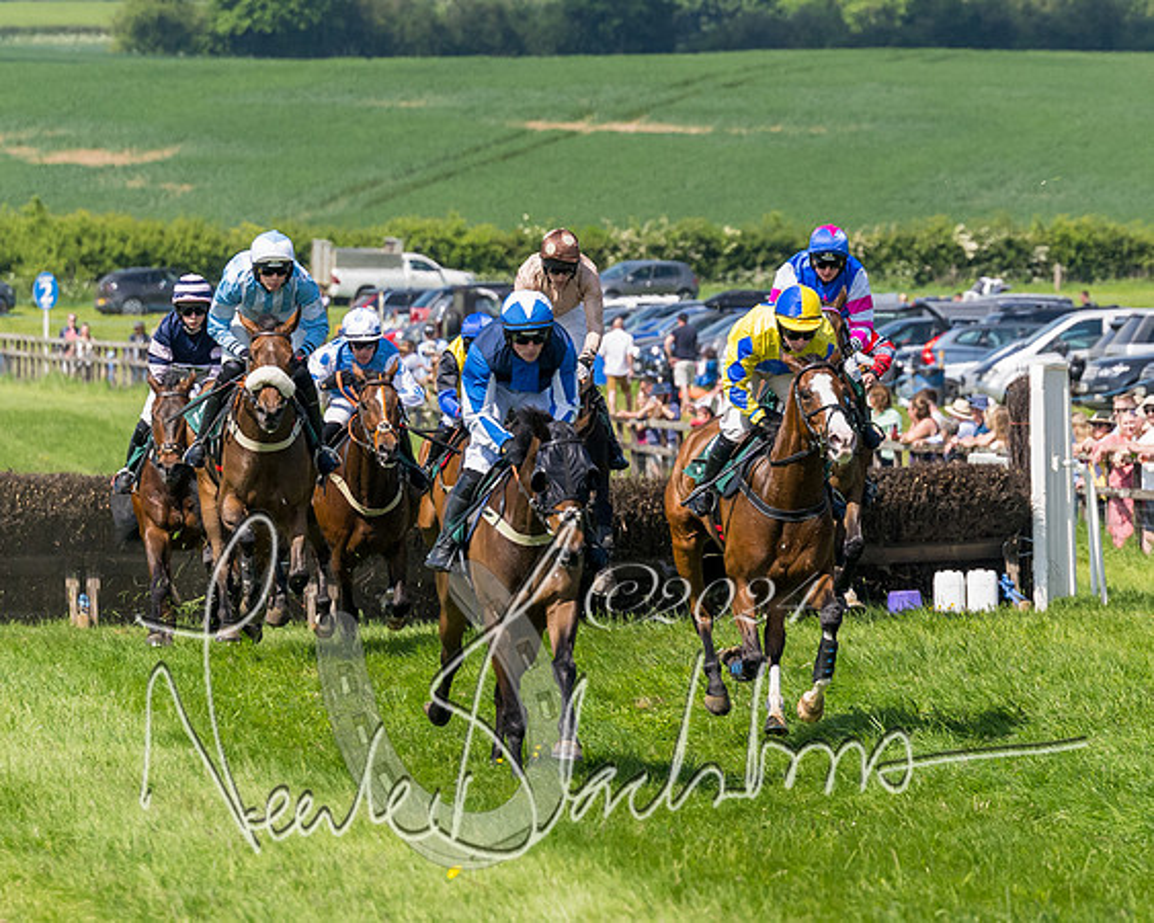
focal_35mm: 385
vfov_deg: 4.0
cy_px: 370
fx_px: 13130
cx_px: 749
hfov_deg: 5.0
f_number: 4
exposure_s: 1/3200
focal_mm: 135
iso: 400
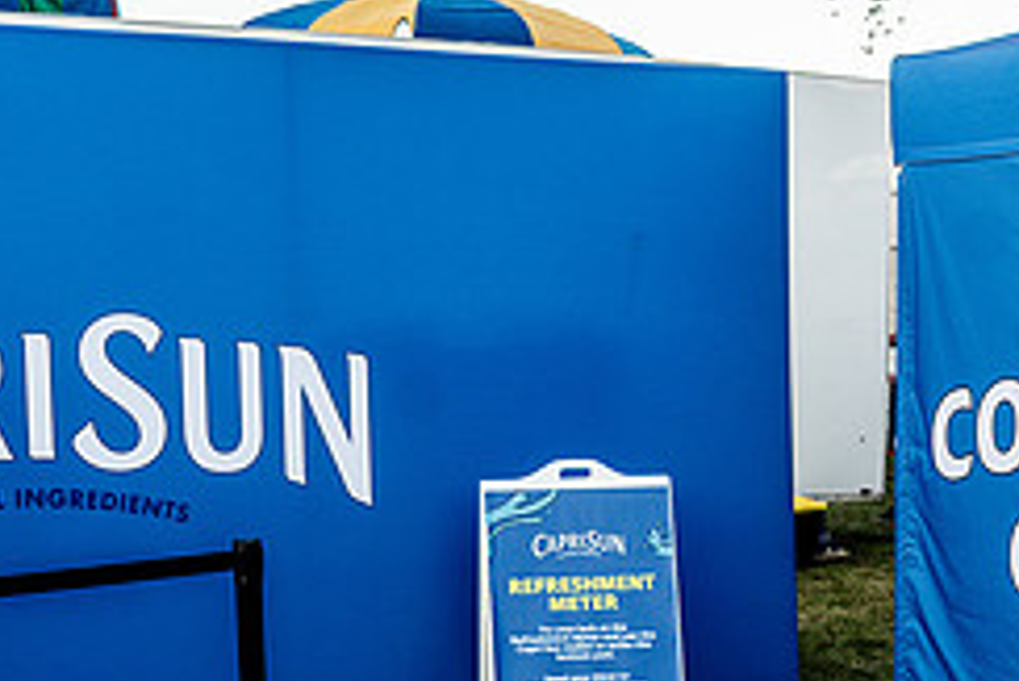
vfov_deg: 23.7
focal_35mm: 57
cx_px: 622
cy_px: 457
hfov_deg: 34.9
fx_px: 1614
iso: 320
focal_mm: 24
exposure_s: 1/200
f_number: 4
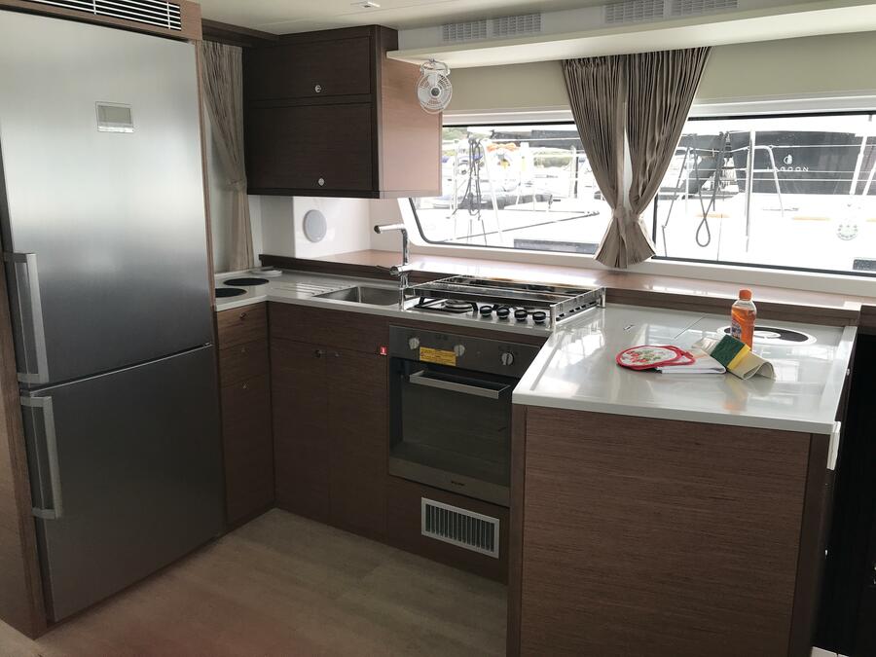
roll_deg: -1.3
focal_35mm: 28
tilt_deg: -11.8
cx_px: 438
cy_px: 328
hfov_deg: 63.4
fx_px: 709
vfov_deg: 49.7
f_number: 1.8
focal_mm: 3.99
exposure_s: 1/107
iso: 20
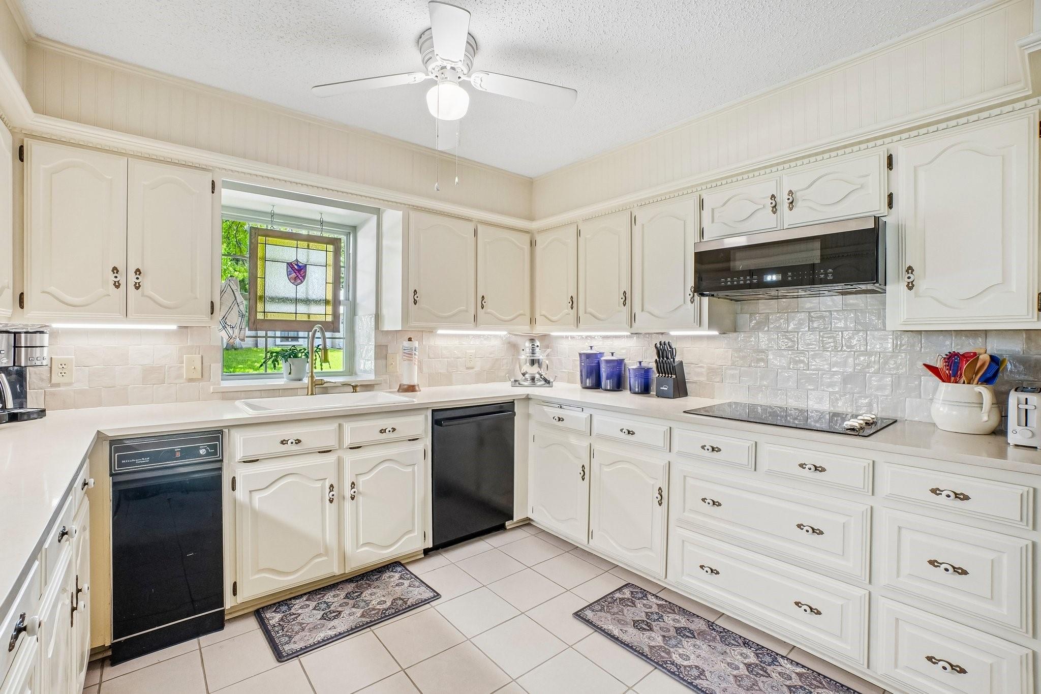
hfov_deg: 100.4
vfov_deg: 77.3
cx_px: 520
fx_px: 434
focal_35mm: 15
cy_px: 347
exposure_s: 1/13
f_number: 8
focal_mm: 10
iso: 400
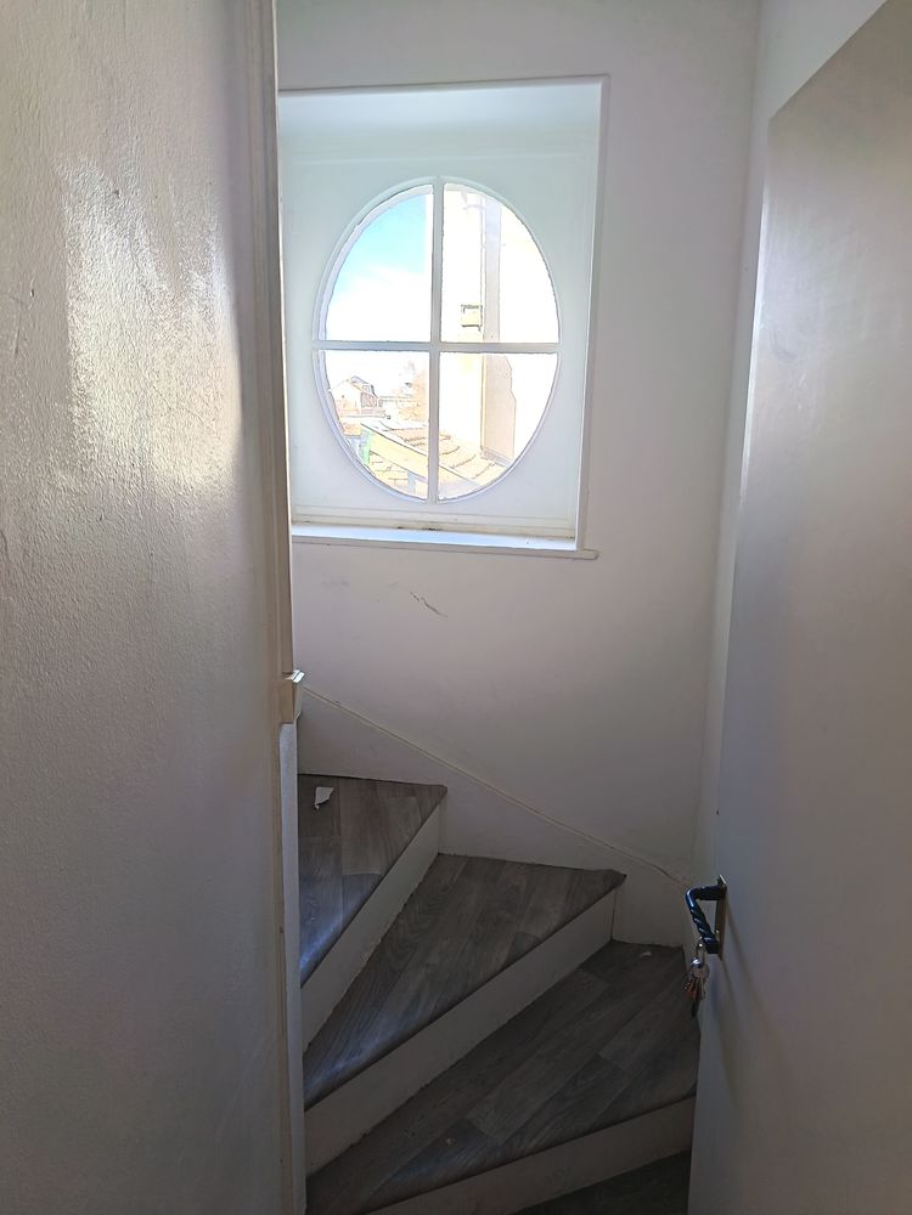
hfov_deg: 56.8
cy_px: 608
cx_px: 456
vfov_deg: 71.6
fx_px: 843
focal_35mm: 24
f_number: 1.75
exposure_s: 1/100
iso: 936
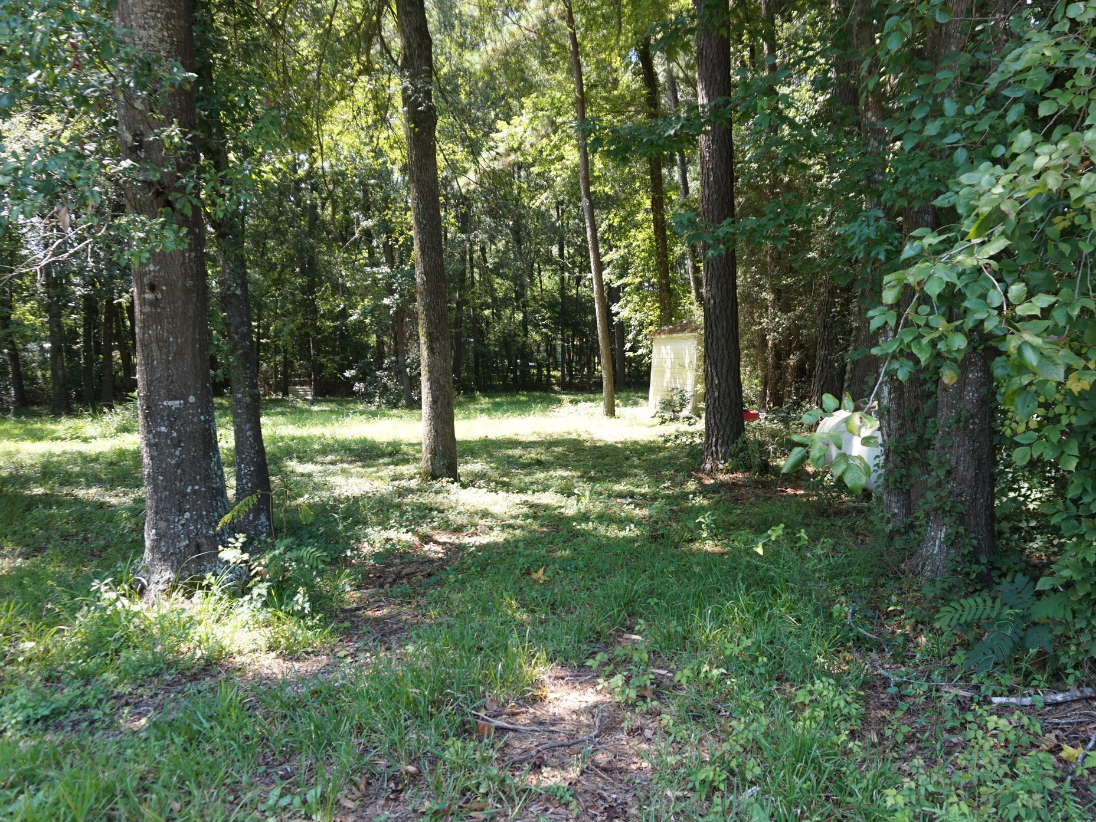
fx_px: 855
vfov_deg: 51.4
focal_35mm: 27
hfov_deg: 64.9
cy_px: 424
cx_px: 639
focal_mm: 16
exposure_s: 1/160
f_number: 4
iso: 200
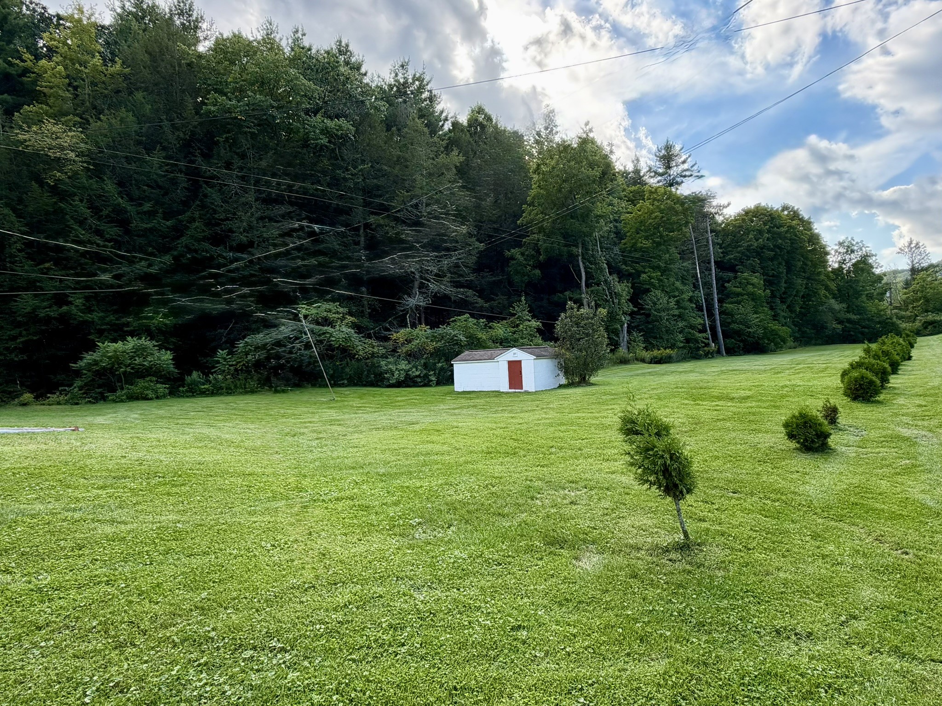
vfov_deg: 85.7
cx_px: 471
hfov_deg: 102.1
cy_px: 353
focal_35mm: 14
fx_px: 381
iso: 64
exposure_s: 1/502
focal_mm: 2.22
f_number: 2.2
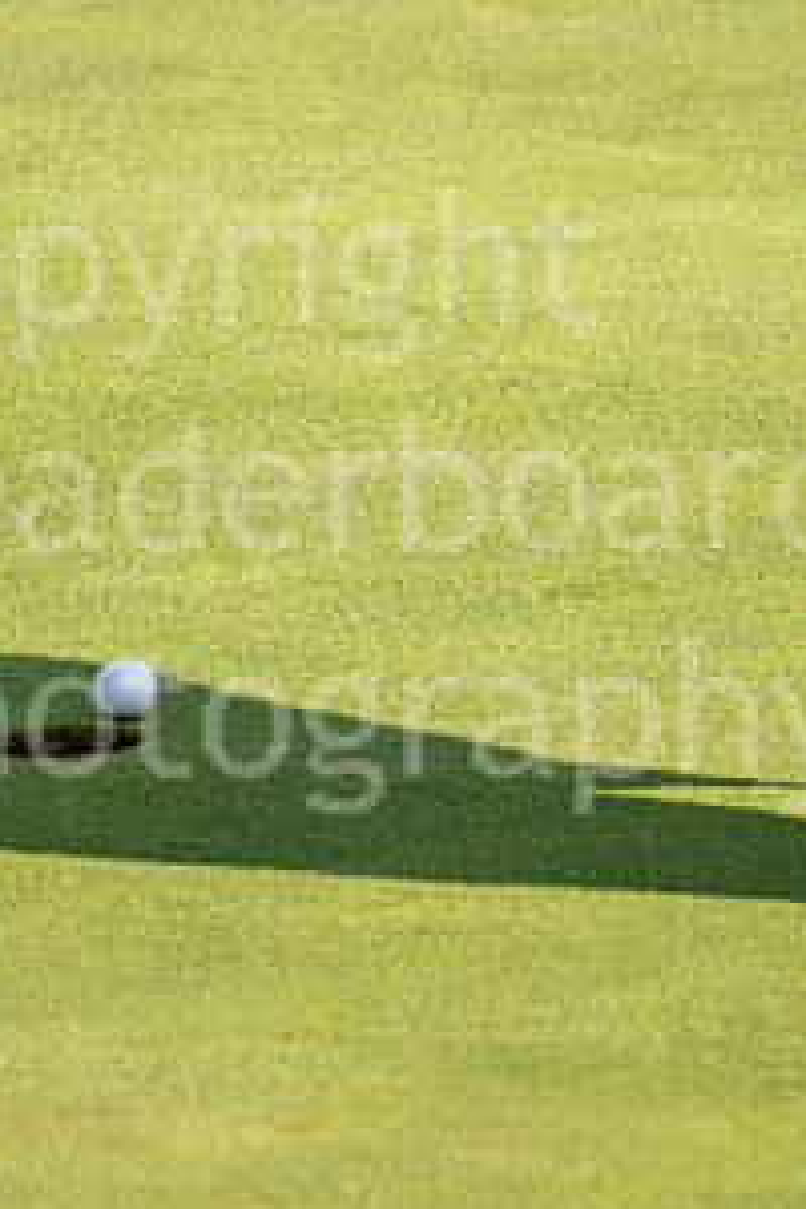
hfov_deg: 1.6
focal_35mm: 871
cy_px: 522
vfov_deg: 2.4
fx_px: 29249
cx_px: 347
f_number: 4
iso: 200
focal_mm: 300
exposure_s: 1/1250
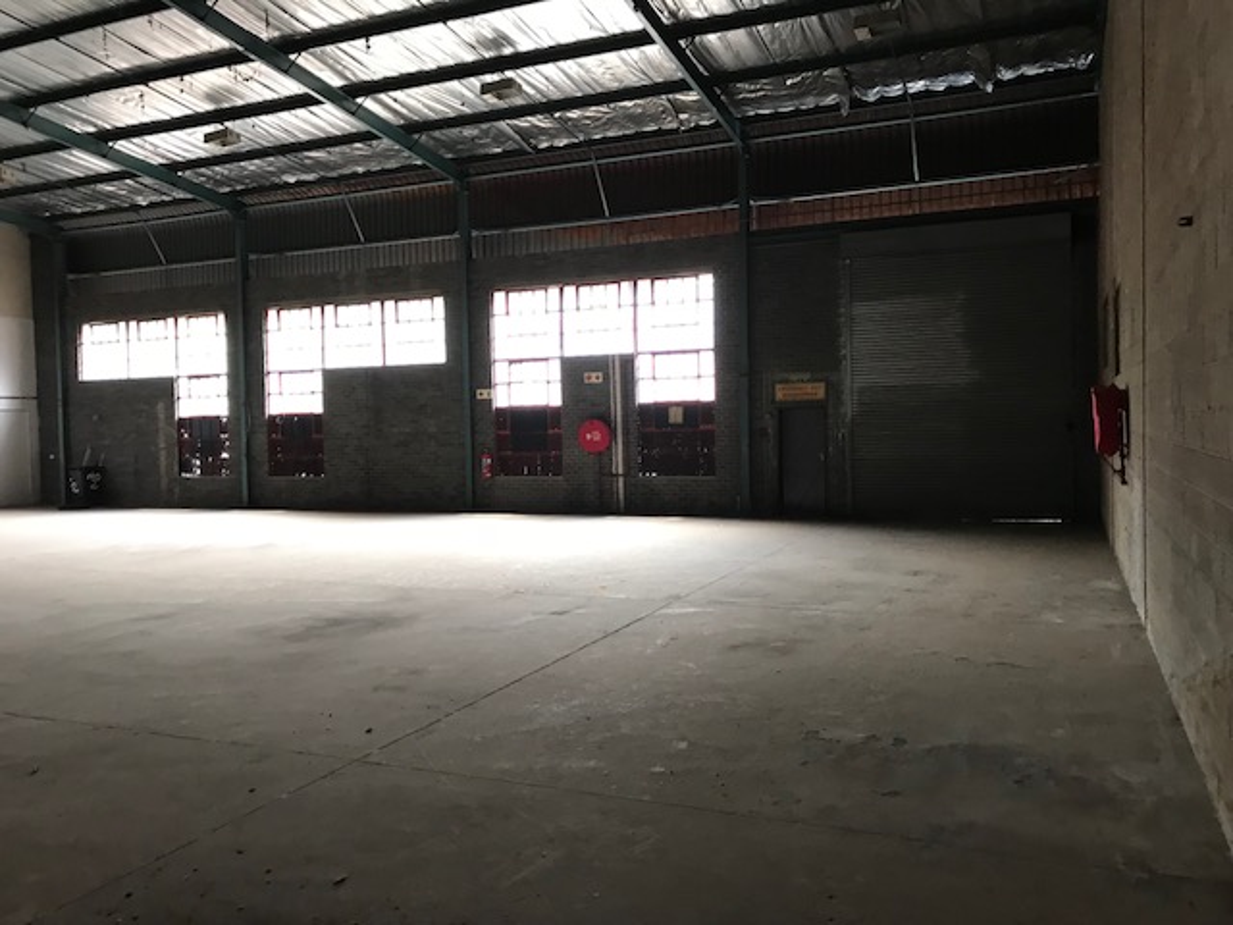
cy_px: 462
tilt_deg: -0.2
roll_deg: +2.0
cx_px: 616
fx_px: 997
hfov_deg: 63.4
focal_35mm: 28
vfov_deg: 49.7
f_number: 1.8
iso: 64
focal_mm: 3.99
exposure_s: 1/15
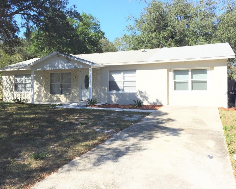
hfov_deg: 57.1
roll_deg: -0.2
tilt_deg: -0.1
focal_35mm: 31
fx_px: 217
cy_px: 93
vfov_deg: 47.1
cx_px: 110
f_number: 2.2
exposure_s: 1/3049
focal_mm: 4.15
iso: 32
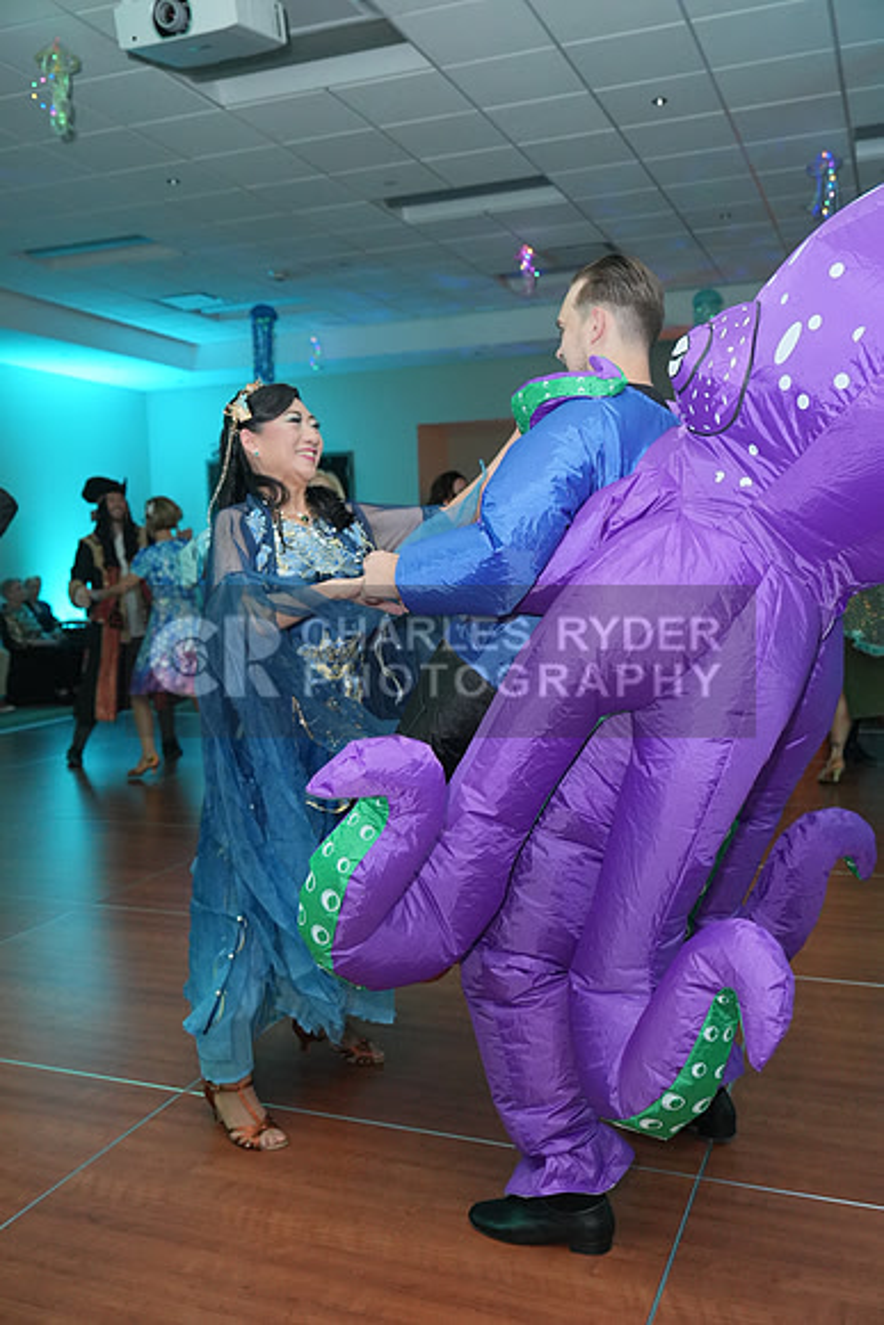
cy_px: 662
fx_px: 1178
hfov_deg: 41.1
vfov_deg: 58.7
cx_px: 442
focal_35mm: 32
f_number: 4
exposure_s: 1/200
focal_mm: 32
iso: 4000
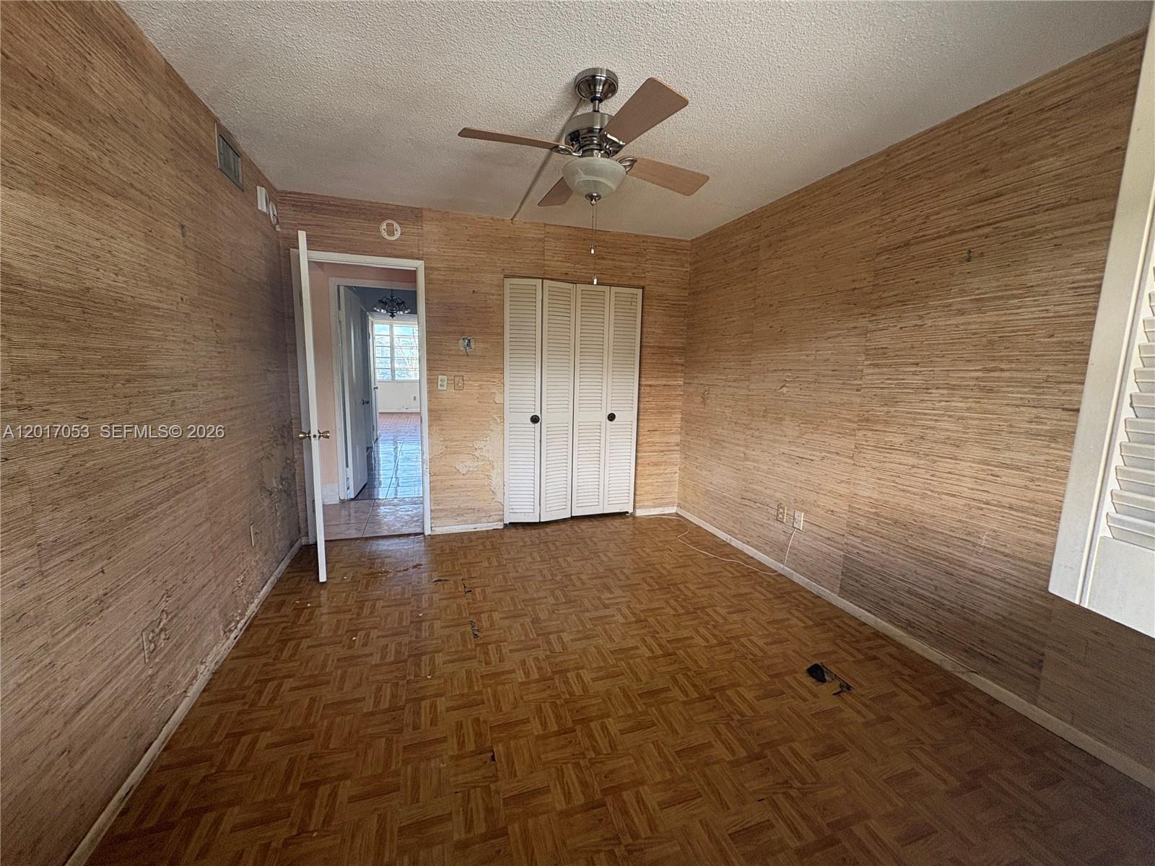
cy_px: 433
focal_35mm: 14
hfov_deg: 102.1
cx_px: 578
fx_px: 467
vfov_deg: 85.7
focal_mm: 2.22
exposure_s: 1/99
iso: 200
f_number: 2.2
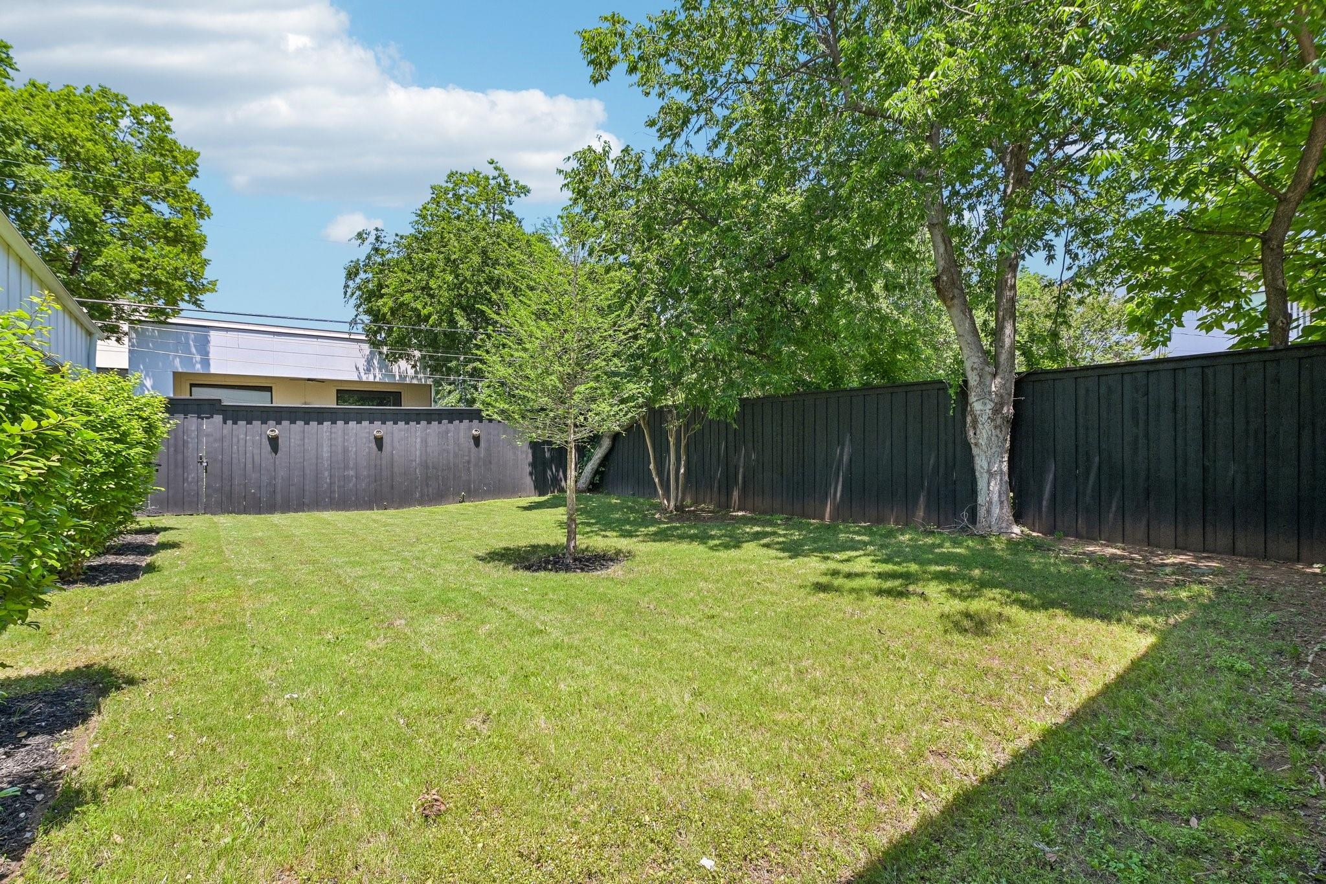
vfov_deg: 73.7
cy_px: 442
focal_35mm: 16
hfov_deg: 96.7
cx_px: 663
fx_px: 589
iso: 400
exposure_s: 1/400
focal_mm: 16
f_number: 8
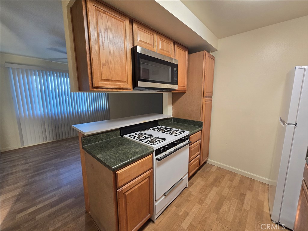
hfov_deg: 106.2
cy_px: 116
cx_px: 154
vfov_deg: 89.9
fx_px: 116
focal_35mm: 13
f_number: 2.2
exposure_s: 1/60
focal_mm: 2.2
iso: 200
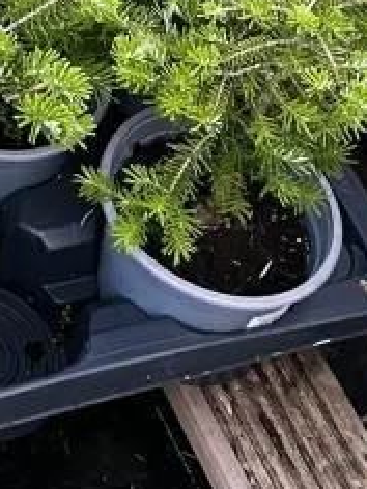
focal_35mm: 119
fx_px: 1682
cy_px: -367
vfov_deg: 14.7
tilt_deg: -37.3
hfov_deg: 11.9
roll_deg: -4.6
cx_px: -191
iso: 200
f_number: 1.6
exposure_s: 1/60
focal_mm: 5.1
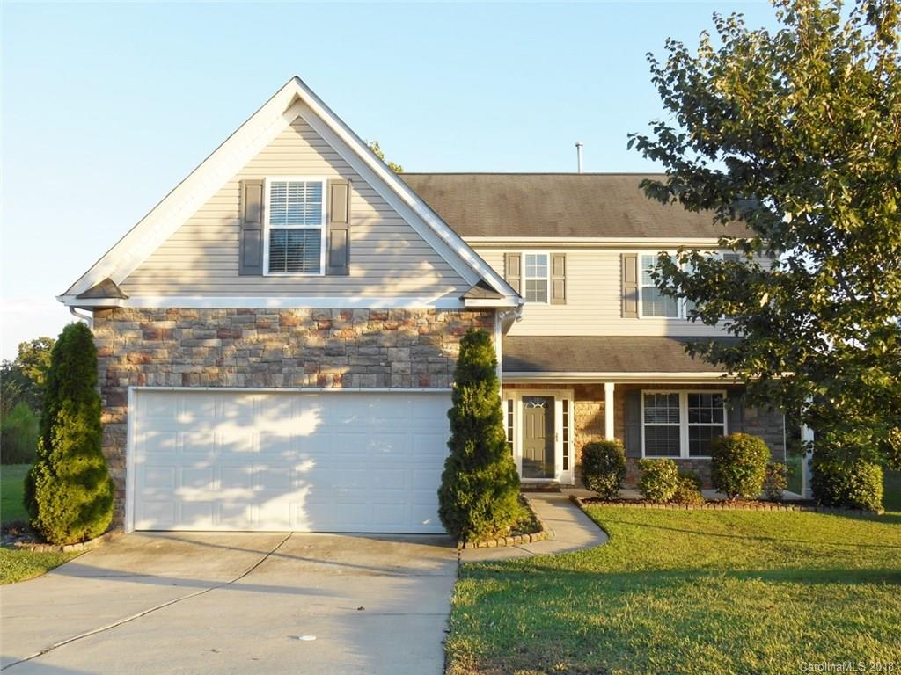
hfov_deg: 58.4
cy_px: 338
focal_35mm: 31
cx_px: 450
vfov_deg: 45.4
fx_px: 807
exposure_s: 1/160
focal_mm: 5.5
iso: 80
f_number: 3.6
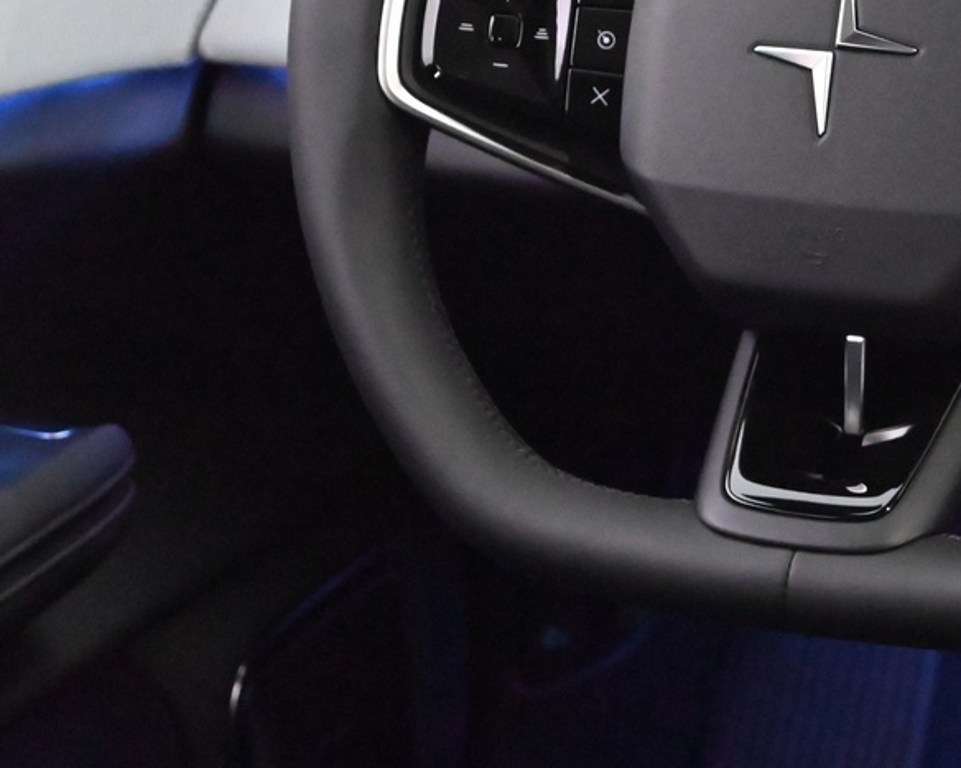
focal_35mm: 112
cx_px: 1004
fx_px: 3185
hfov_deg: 16.7
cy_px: 143
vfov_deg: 13.7
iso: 14400
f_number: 5.6
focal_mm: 43
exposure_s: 1/60
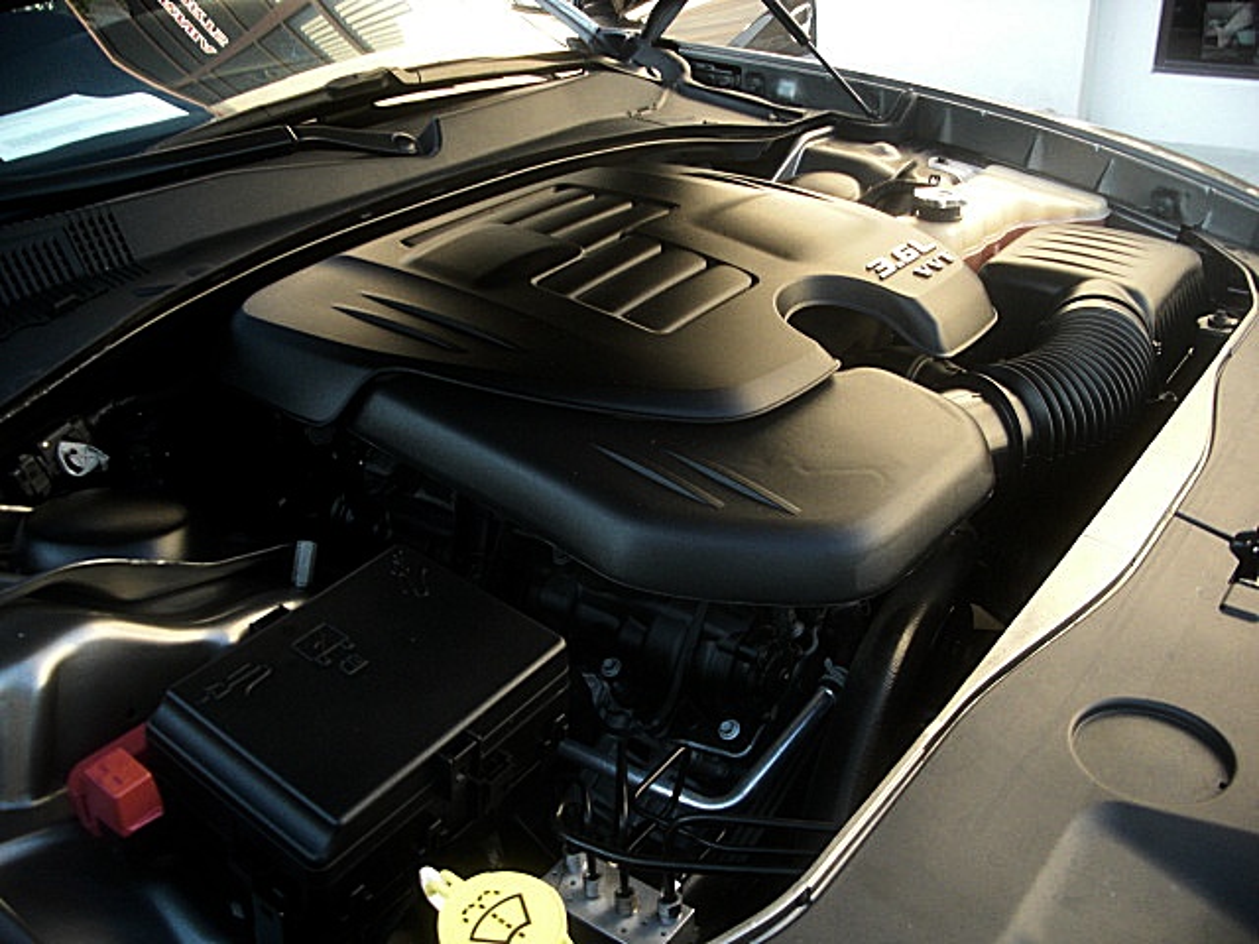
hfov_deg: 51.4
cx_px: 630
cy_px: 472
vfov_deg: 39.7
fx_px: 1309
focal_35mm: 36
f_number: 2.8
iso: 200
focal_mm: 6.3
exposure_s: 1/125
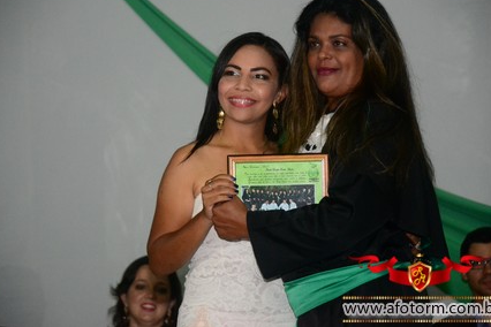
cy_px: 155
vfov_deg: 8.2
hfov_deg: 12.3
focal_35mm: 167
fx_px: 2271
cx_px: 247
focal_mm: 105
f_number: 5.6
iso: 3200
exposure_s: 1/80
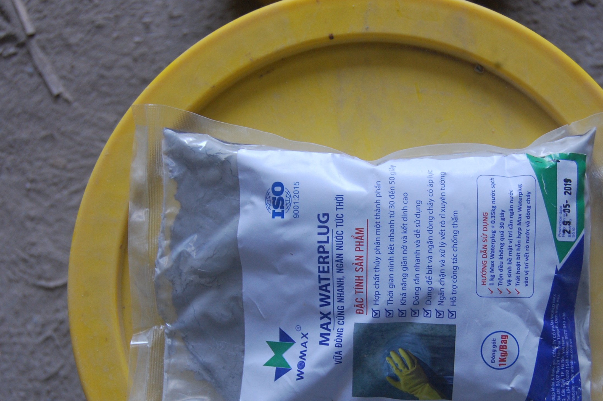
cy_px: 270
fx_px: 1038
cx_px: 348
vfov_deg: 21.8
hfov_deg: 32.3
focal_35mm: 62
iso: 400
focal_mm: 30
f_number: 5
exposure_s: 1/100
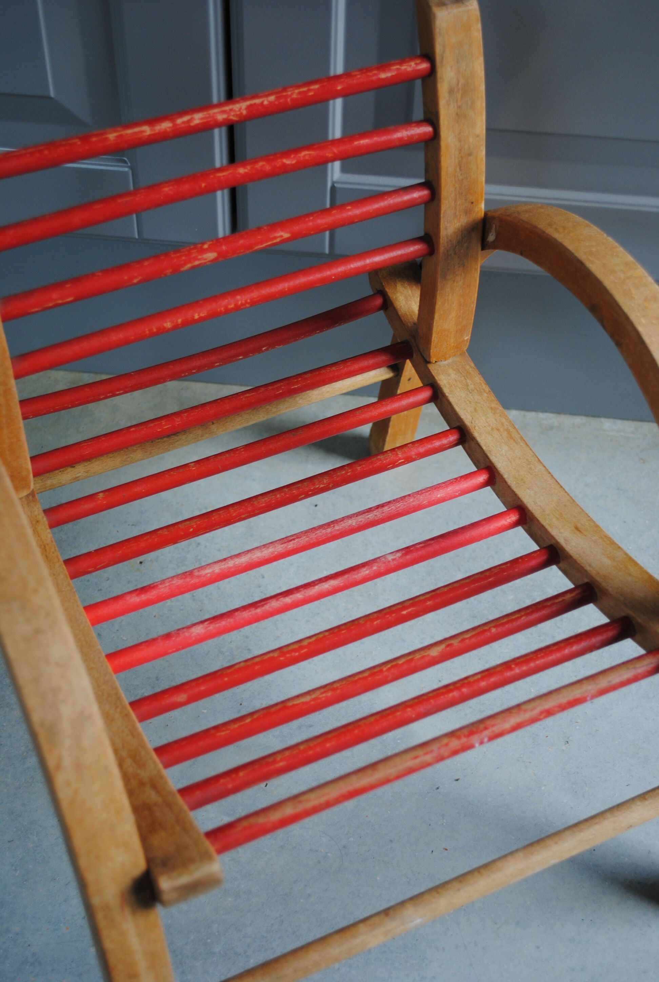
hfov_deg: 28.2
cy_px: 491
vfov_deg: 41.0
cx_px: 330
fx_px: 1312
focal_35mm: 48
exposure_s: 1/60
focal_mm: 32
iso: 200
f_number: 4.8
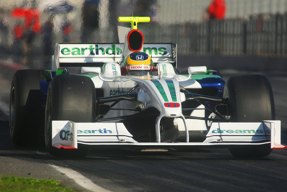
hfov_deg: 2.7
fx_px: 5985
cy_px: 96
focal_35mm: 750
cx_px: 144
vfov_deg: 1.8
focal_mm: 500
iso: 200
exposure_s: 1/800
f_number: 7.1
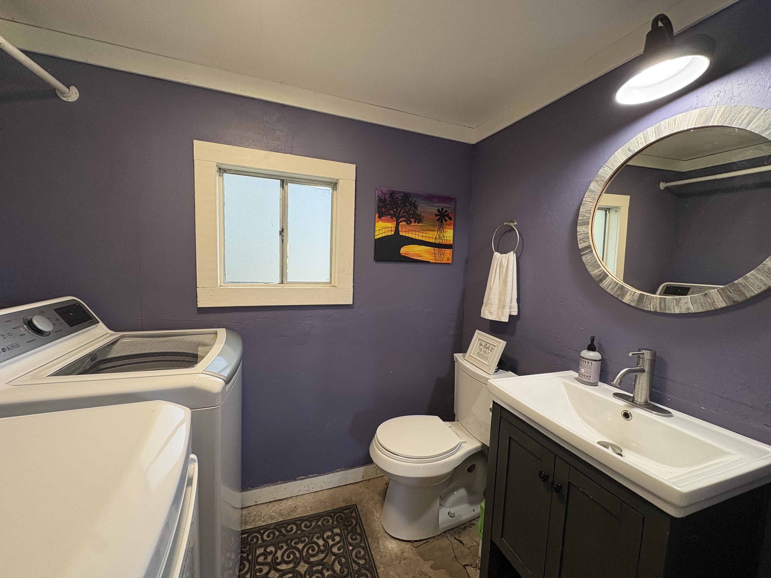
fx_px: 312
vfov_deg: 85.7
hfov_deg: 102.1
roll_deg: -2.0
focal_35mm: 14
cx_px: 386
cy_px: 289
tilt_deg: -5.1
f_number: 2.2
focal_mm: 2.22
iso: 160
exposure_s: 1/60
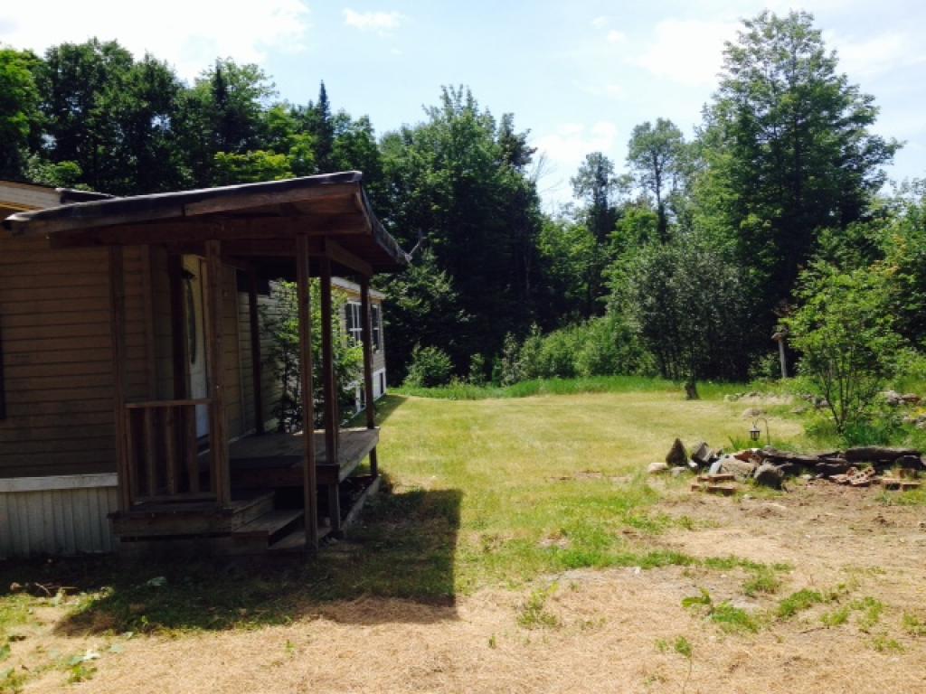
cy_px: 347
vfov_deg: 40.7
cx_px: 463
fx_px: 936
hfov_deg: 52.6
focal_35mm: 35
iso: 50
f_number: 2.4
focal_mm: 4.28
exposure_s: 1/1062
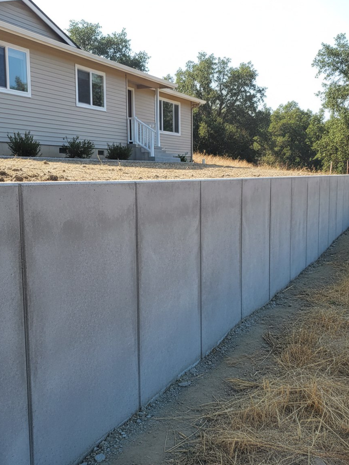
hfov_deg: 54.9
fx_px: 336
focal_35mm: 25
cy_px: 231
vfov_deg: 69.4
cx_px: 179
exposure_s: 1/1432
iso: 1352
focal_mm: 6.8
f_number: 1.68
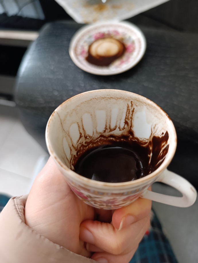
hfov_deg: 59.0
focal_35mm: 23
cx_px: 99
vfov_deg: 73.8
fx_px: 175
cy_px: 132
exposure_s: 1/25
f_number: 1.6
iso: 2000
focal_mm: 6.14
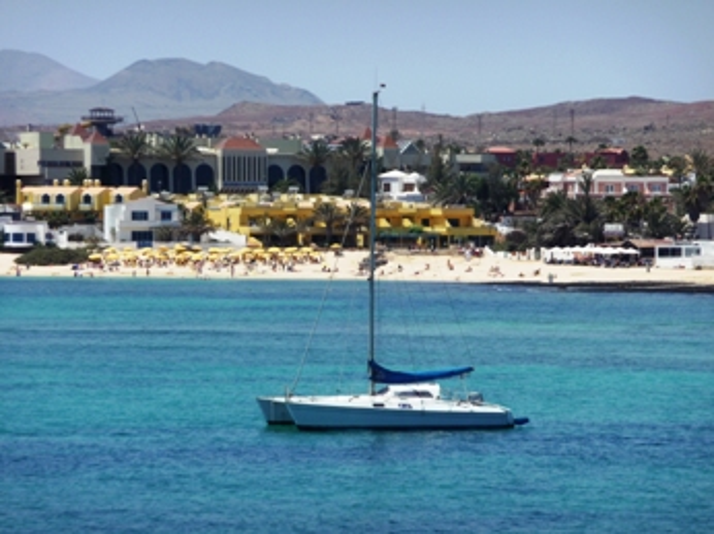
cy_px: 267
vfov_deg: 5.8
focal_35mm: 256
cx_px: 357
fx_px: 5277
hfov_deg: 7.7
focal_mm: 44
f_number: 4.9
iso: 100
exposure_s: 1/800
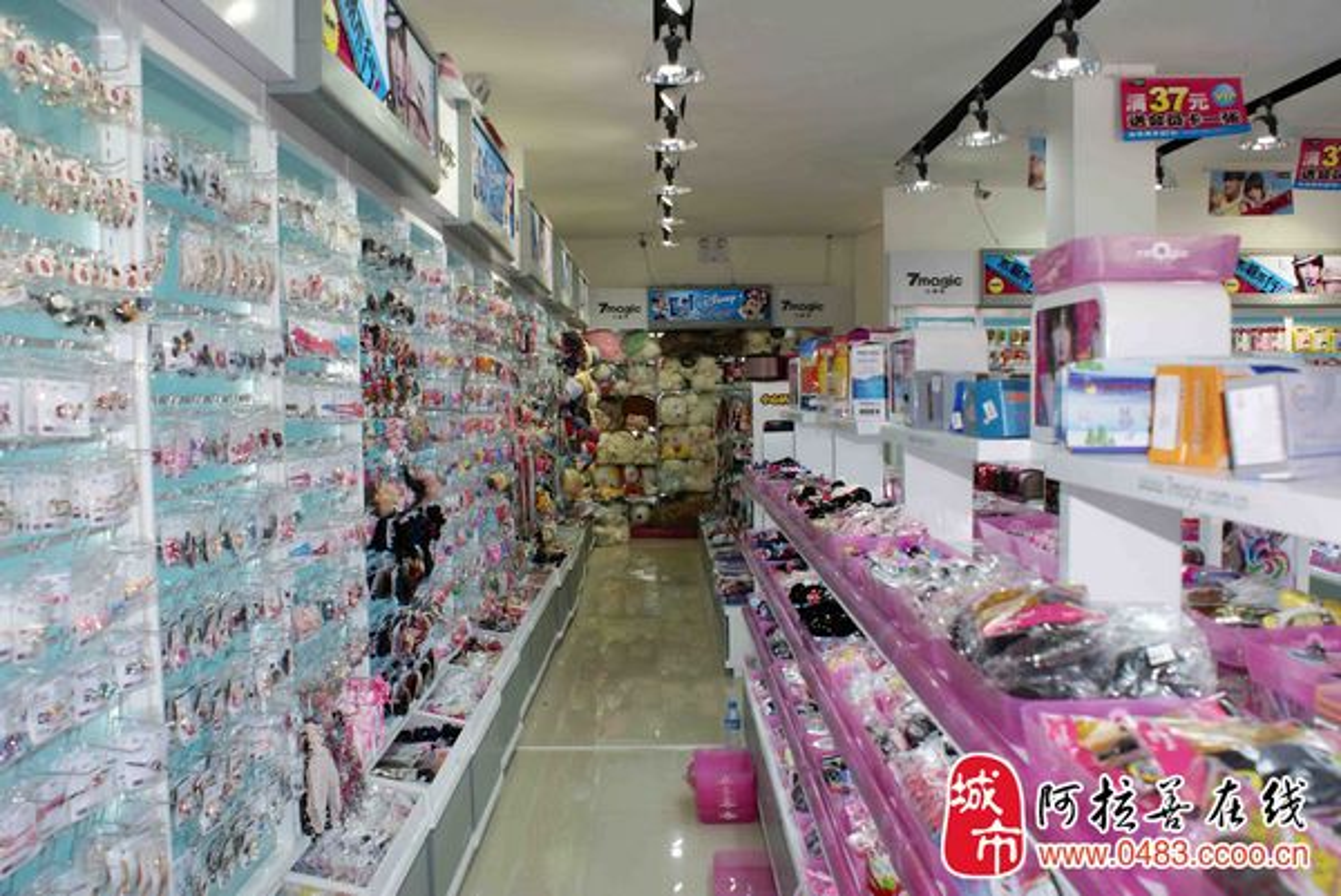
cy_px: 448
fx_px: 1118
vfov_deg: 43.7
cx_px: 670
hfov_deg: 61.9
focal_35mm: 30
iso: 250
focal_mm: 20
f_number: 5.6
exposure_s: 1/80
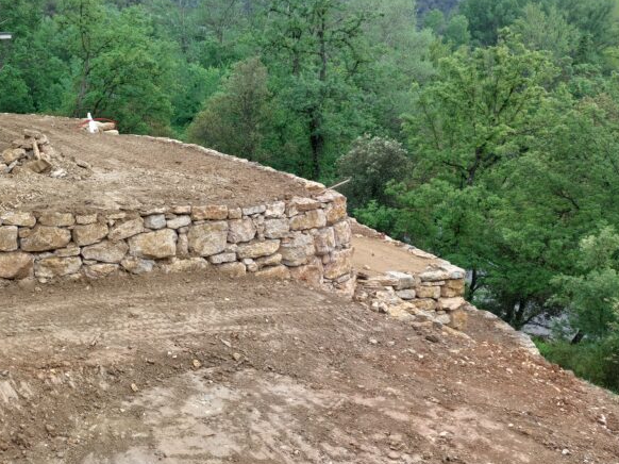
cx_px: 85
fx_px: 786
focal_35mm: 44
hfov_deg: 40.3
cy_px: 195
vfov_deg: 32.8
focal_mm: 5.23
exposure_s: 1/246
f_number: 1.8
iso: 25
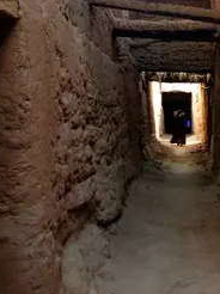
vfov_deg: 29.7
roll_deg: +1.3
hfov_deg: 22.2
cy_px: 106
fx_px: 552
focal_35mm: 65
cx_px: 176
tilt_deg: +0.9
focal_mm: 3.3
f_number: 2.4
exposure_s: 1/25
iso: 64
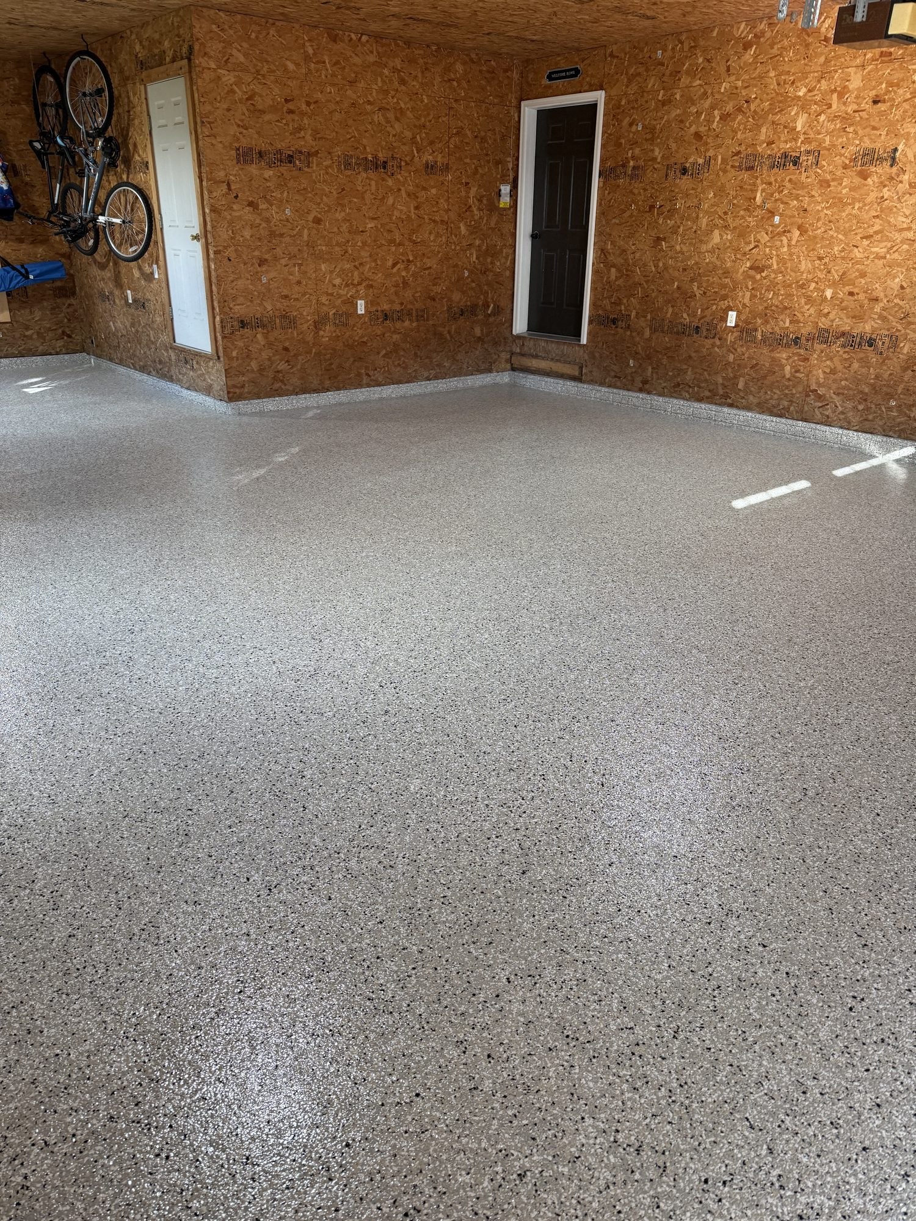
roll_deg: -0.2
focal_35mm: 24
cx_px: 458
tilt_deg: -24.3
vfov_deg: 71.6
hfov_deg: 56.8
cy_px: 610
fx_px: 847
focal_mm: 6.76
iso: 100
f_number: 1.78
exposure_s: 1/121
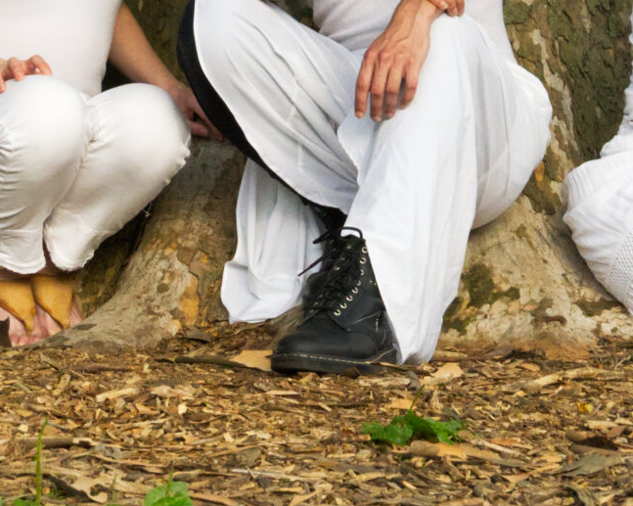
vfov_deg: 6.1
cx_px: 309
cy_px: -167
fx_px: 4698
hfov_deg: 7.7
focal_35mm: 251
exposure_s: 1/320
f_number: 8
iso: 3200
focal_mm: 45
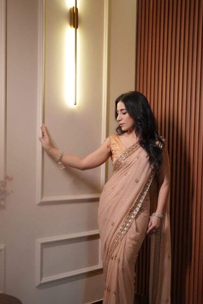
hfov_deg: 28.7
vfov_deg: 41.7
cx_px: 115
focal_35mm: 47
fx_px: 397
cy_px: 184
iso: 250
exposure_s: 1/125
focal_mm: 35
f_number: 1.8
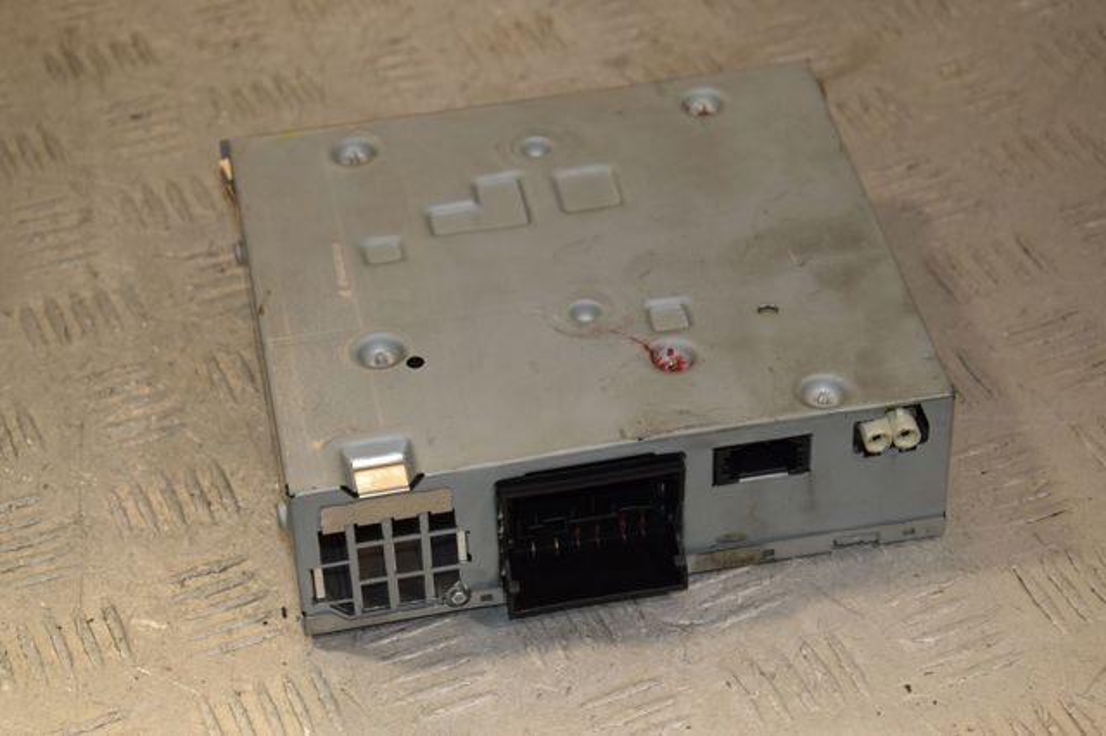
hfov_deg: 21.9
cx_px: 553
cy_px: 368
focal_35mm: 93
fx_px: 2856
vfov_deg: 14.7
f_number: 7.1
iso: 800
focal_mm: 62
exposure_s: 1/200
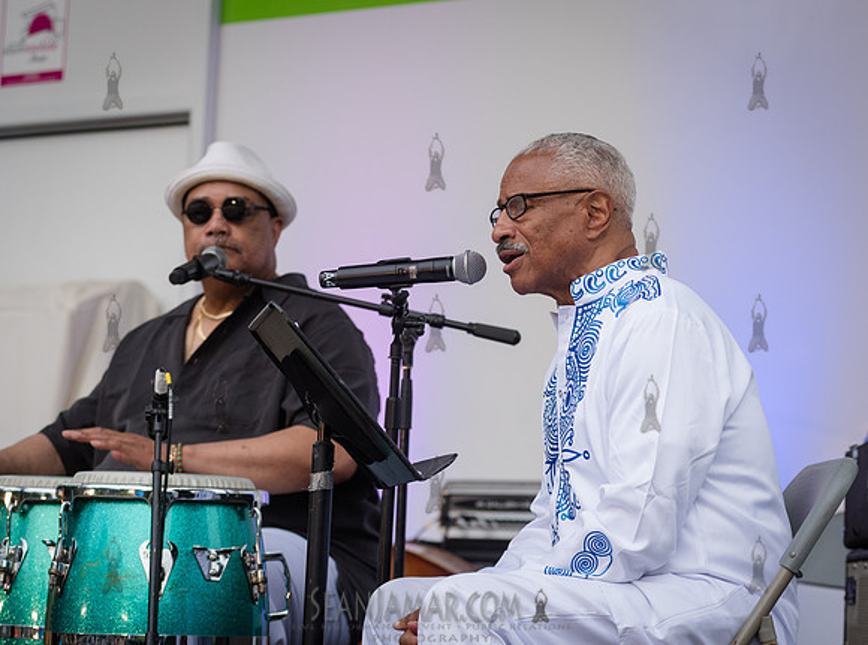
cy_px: 290
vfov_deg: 11.9
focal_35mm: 124
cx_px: 531
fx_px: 3102
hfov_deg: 15.9
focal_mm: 105
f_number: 4.5
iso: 1000
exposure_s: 1/800
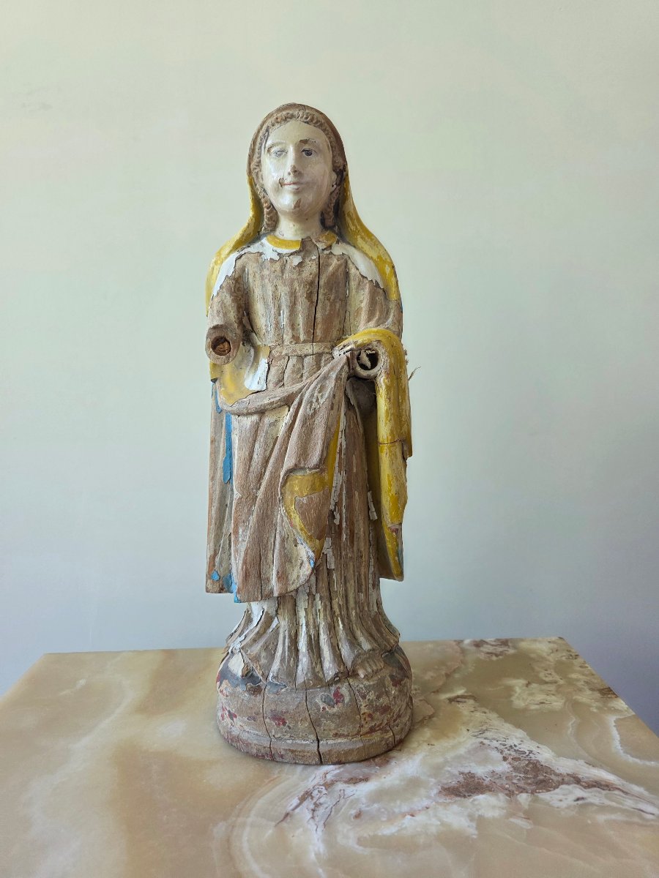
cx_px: 330
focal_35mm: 23
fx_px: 584
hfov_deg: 58.9
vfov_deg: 73.9
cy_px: 439
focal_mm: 6.3
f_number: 1.7
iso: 320
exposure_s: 1/100
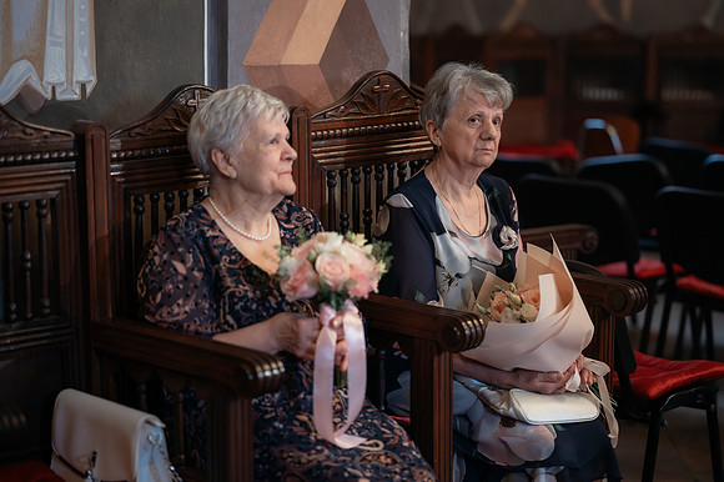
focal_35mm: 85
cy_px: 241
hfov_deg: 23.9
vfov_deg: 16.1
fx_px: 1708
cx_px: 362
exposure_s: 1/200
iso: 1600
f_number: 1.8
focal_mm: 85
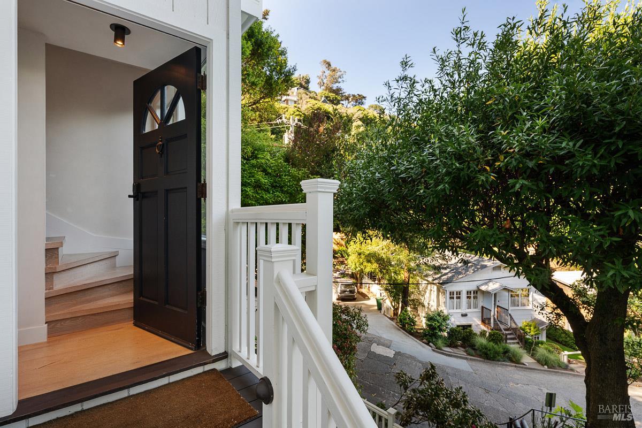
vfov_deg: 70.4
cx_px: 321
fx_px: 303
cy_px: 214
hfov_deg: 93.3
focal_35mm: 17
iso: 400
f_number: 6.3
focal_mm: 17
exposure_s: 1/100
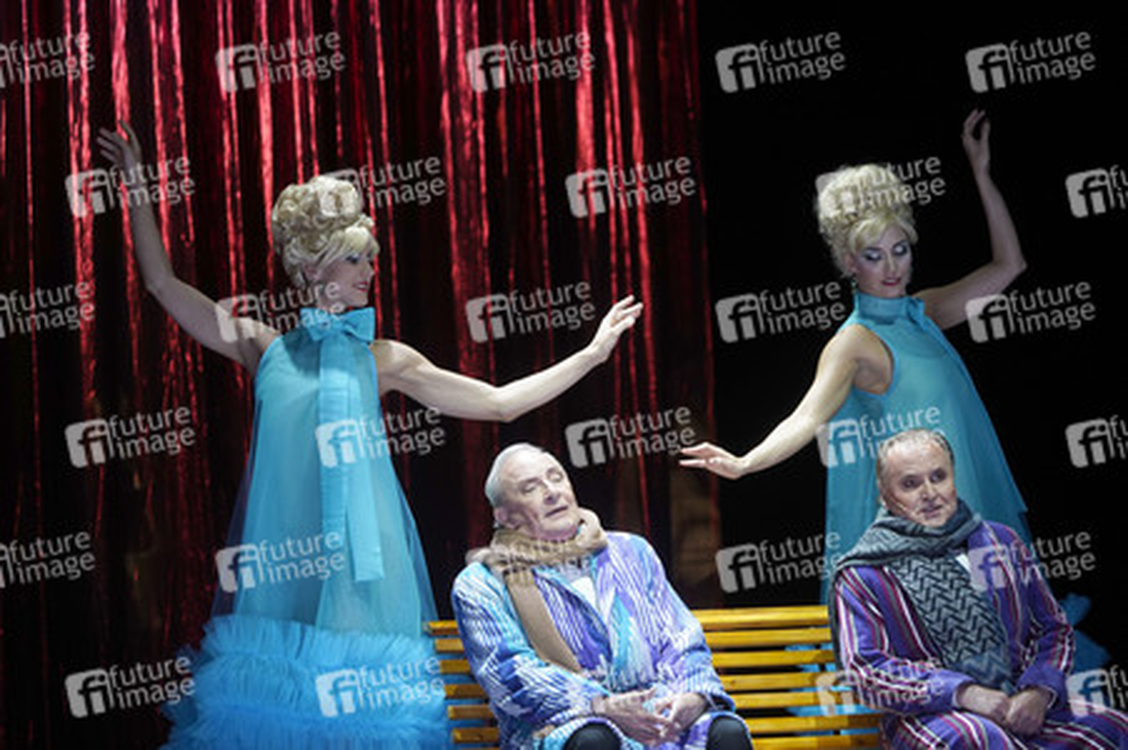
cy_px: 375
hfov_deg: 10.3
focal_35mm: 200
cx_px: 564
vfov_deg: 6.9
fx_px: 6262
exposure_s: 1/200
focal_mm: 200
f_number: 5.6
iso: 1600
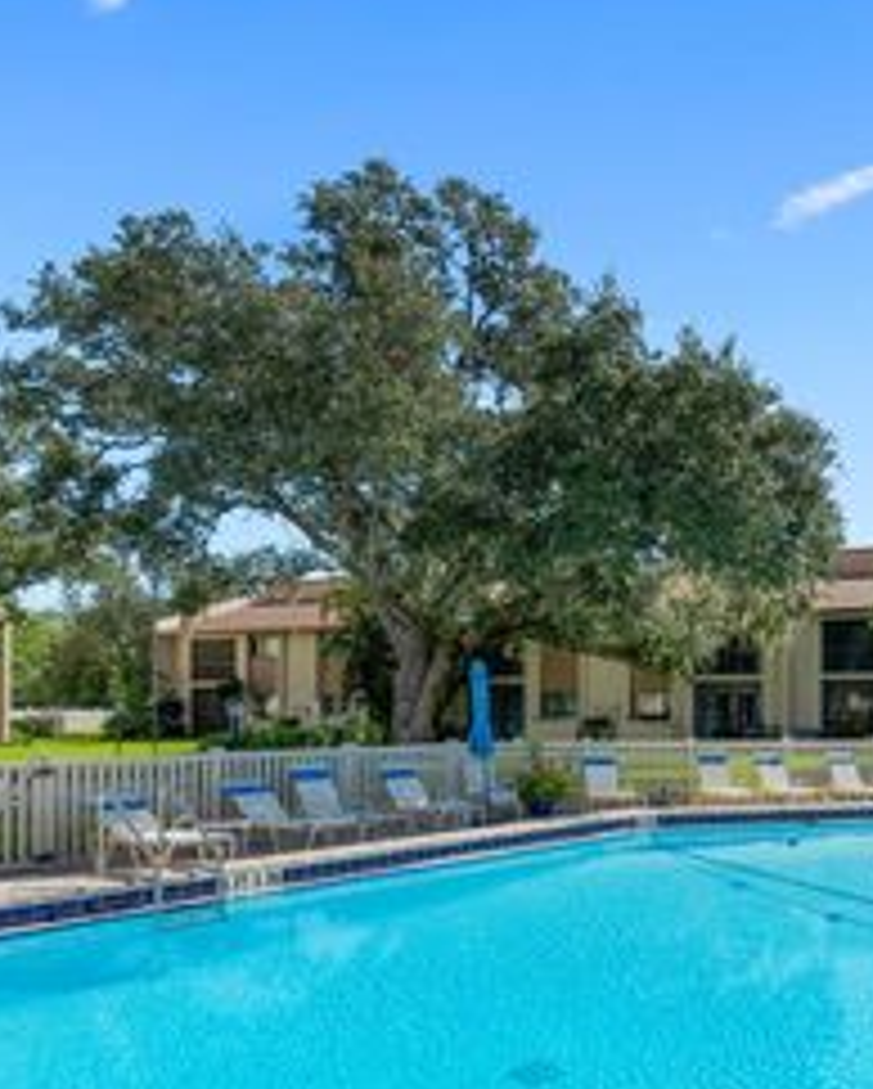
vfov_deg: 56.3
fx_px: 1000
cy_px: 700
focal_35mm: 31
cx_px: 720
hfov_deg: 44.5
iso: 200
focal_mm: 16
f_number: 13
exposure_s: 1/200
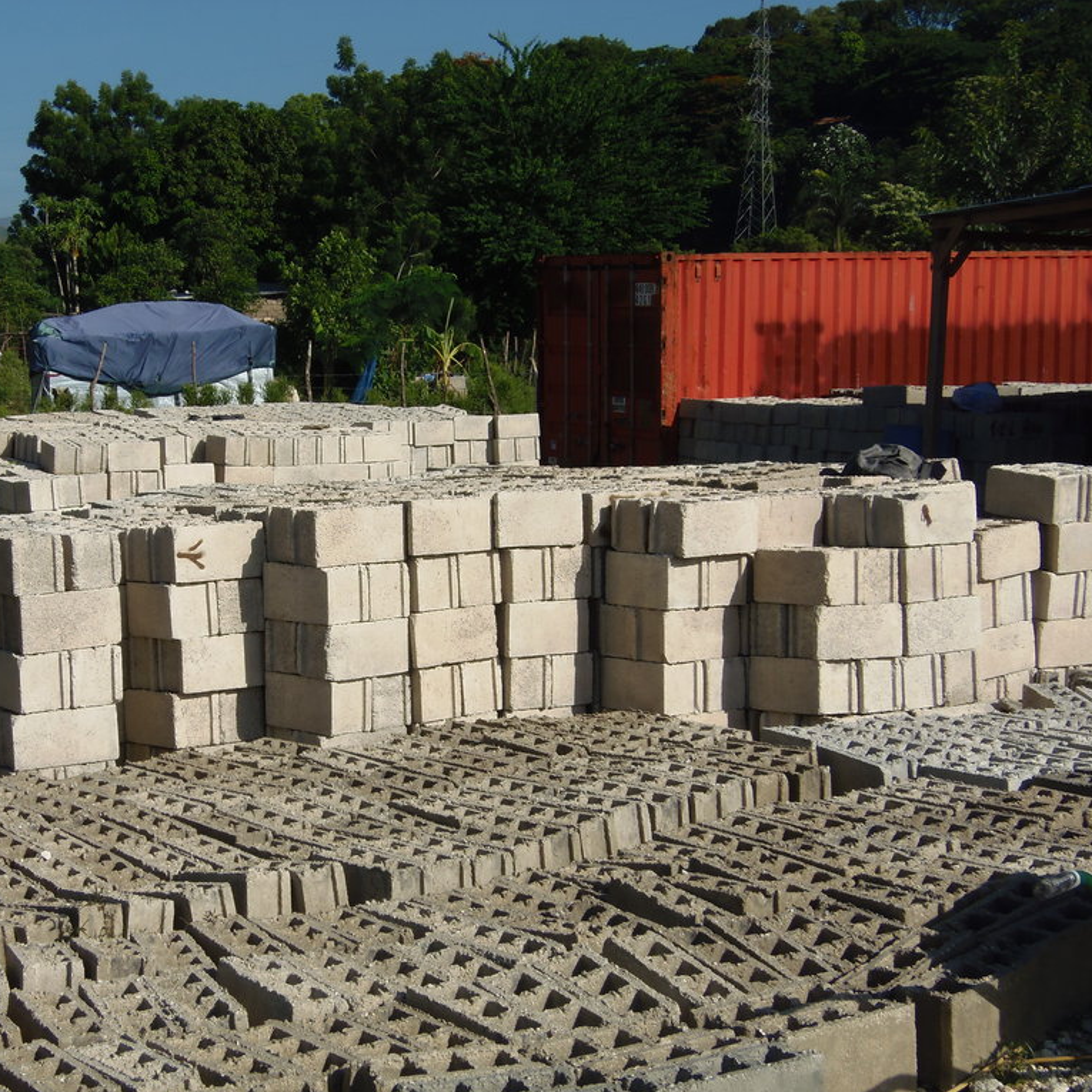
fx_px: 2070
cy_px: 547
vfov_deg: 29.6
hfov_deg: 29.4
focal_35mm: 58
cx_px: 395
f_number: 6.9
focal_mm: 9.1
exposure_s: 1/400
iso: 64
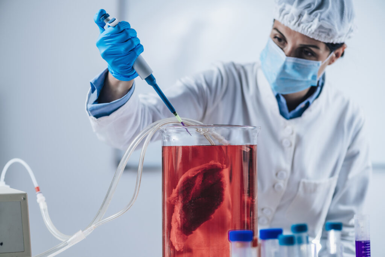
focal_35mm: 105
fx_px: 1123
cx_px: 192
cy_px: 128
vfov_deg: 13.0
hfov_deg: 19.5
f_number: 4
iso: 64
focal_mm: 105
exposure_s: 1/200
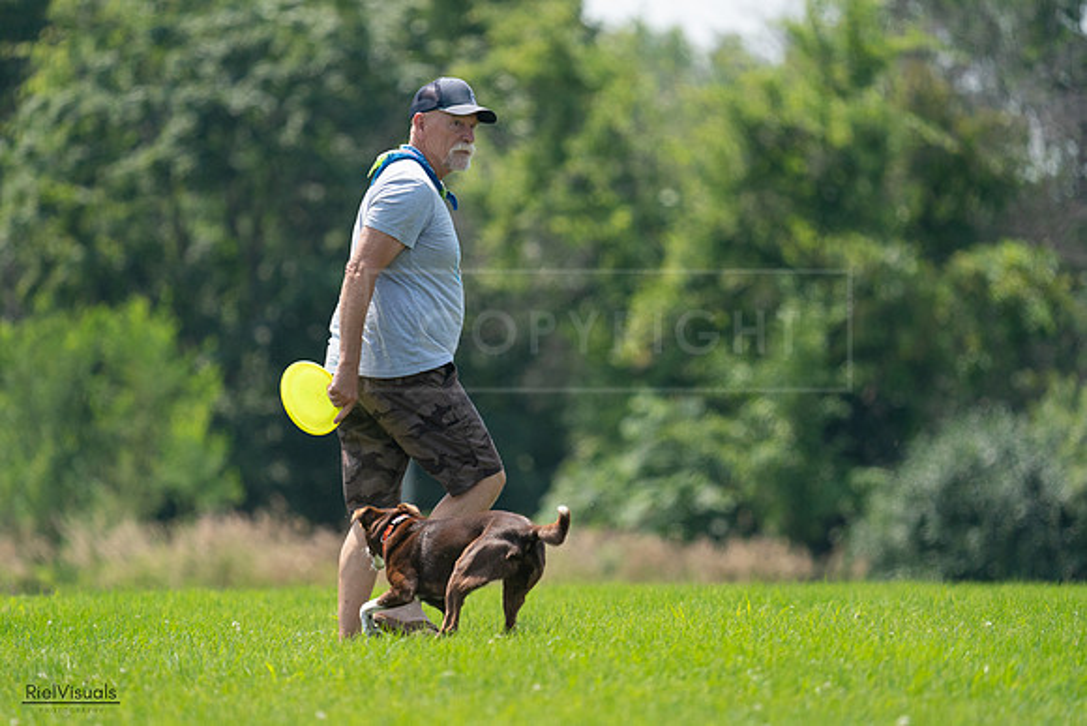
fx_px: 13983
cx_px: 544
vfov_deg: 3.0
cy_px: 363
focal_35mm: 463
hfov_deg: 4.5
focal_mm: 463
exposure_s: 1/4000
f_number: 6.3
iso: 1600
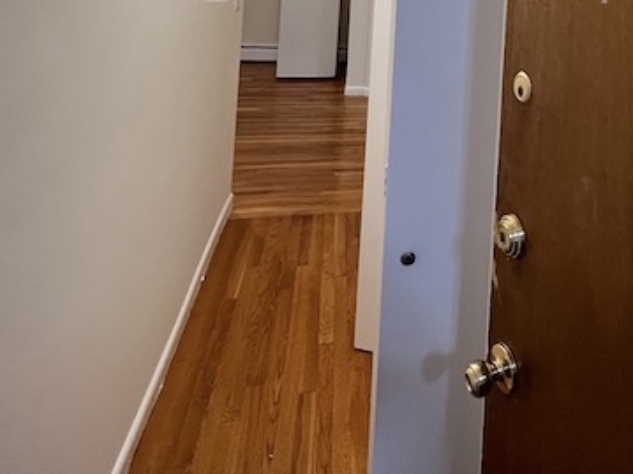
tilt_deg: -0.4
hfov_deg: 57.9
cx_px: 488
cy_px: -51
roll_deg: -3.5
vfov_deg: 39.2
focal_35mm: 29
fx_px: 530
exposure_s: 1/60
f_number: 1.8
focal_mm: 1.57
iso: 200
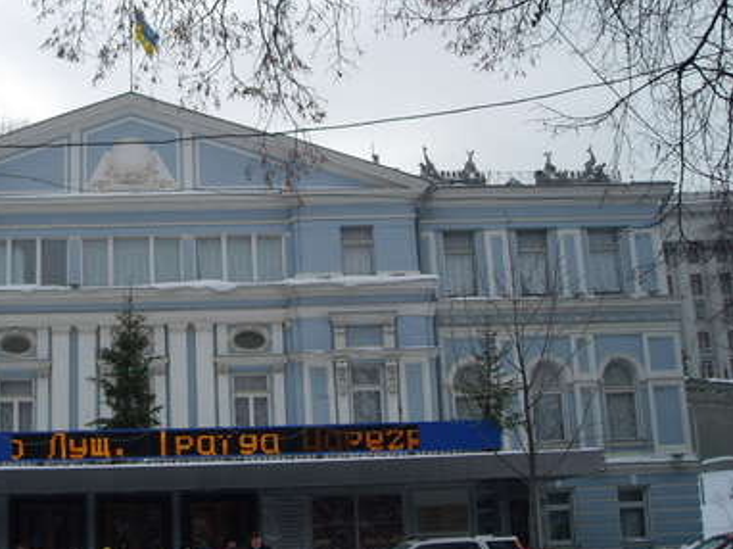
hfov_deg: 34.1
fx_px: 1164
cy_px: 242
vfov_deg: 26.5
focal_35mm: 55
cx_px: 167
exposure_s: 1/184
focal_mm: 5.7
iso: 64
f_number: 5.6
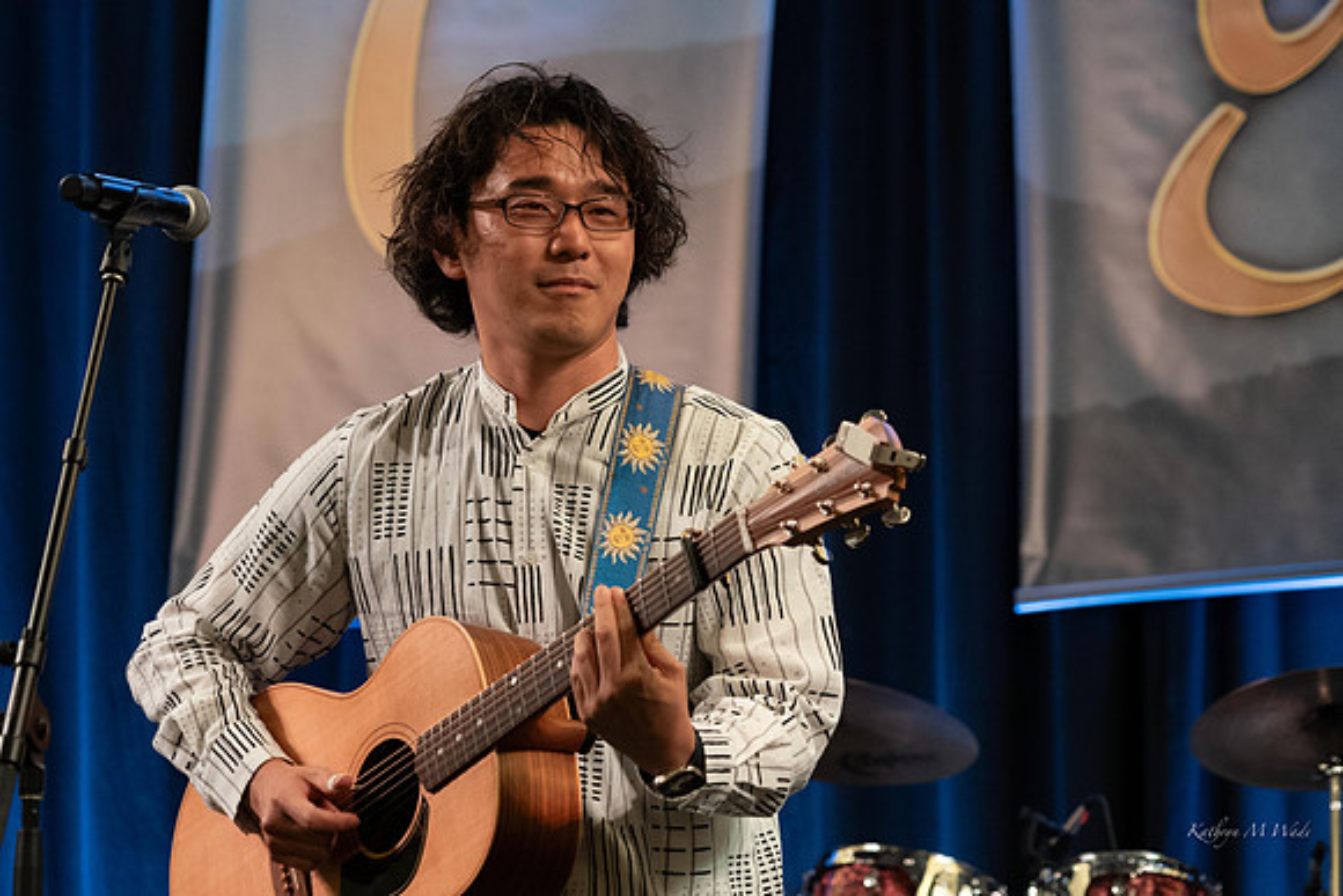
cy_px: 448
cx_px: 672
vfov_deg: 10.9
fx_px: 4701
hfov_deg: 16.3
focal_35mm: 126
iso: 5000
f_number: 6.3
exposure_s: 1/250
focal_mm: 126
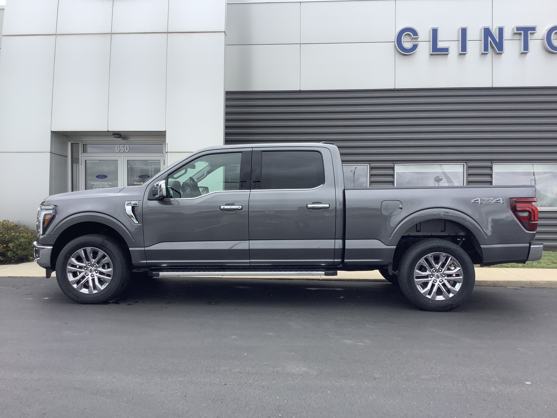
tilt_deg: -0.5
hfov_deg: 58.4
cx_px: 278
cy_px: 209
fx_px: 499
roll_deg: +0.2
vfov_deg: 45.4
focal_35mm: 31
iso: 25
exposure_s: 1/327
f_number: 2.4
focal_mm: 3.3
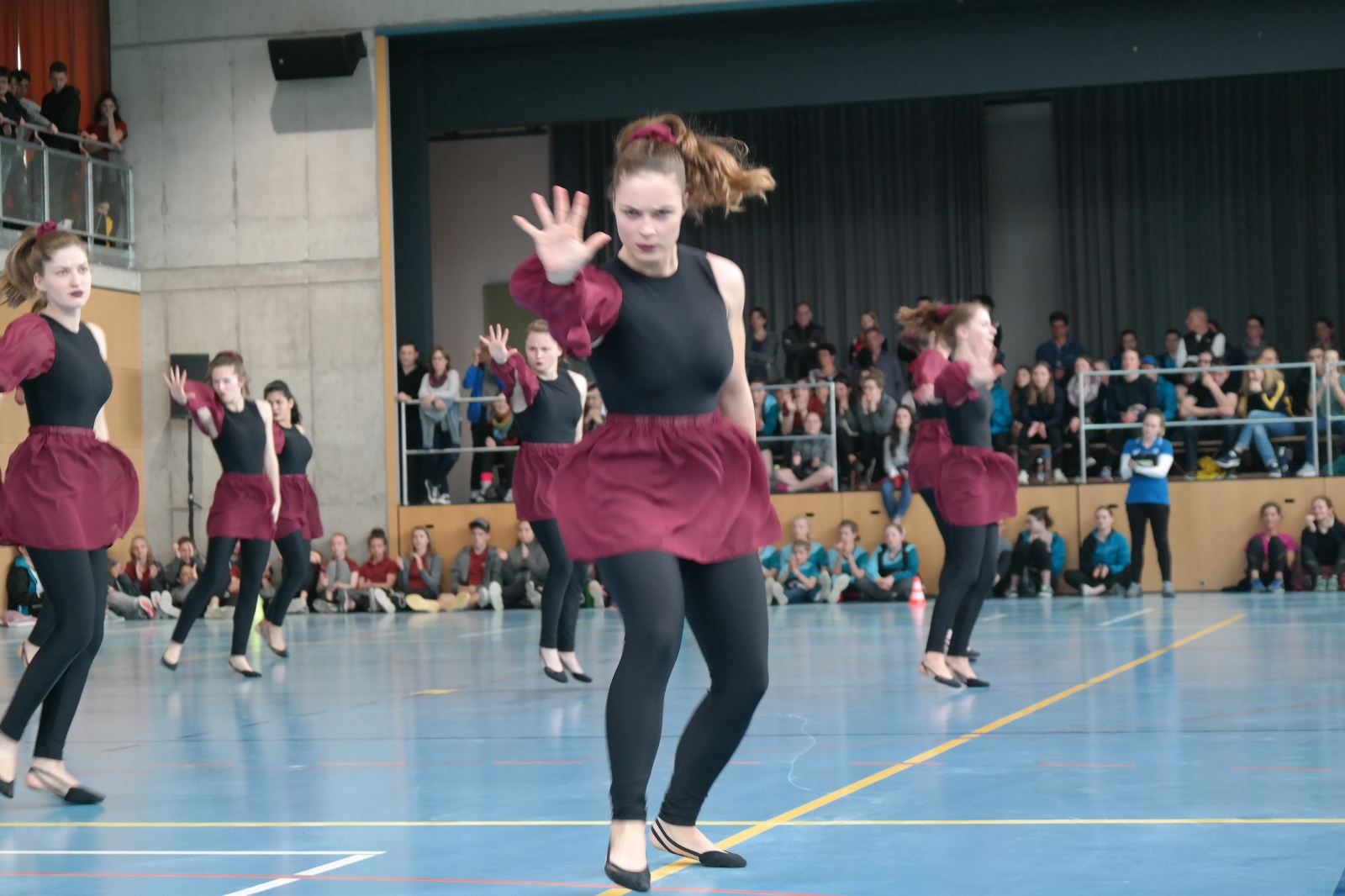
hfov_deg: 26.3
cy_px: 448
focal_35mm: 77
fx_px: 2876
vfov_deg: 17.7
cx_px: 672
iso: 800
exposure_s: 1/80
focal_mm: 50
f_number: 4
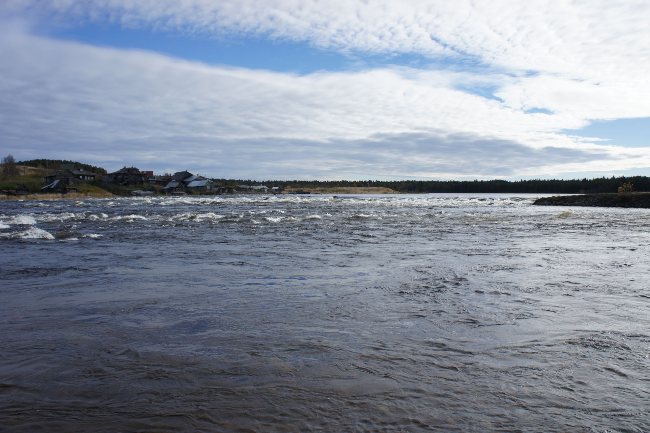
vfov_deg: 47.9
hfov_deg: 67.4
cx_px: 325
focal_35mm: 27
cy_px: 216
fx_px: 487
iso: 200
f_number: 7.1
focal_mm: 18
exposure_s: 1/500
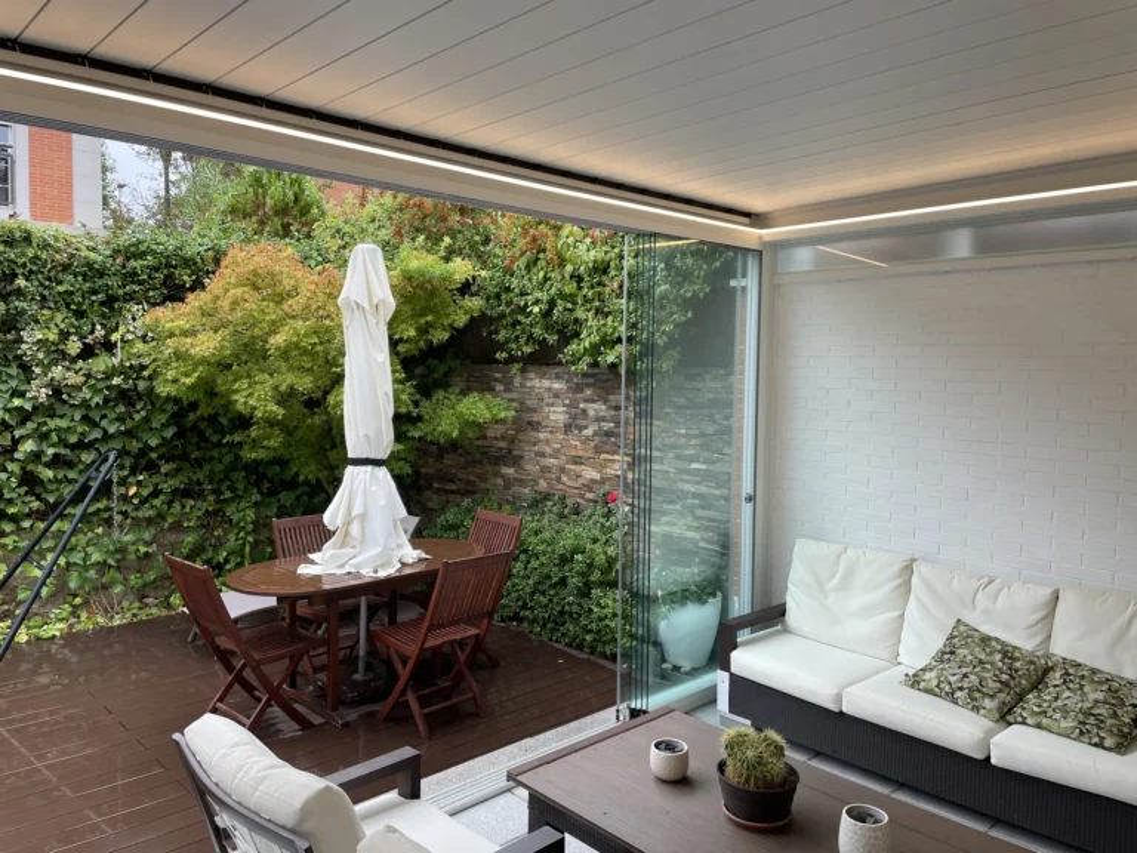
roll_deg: -0.7
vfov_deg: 53.1
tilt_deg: -3.6
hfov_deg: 67.3
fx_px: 854
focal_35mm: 26
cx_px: 568
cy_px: 426
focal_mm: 4.2
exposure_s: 1/219
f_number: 1.6
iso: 32
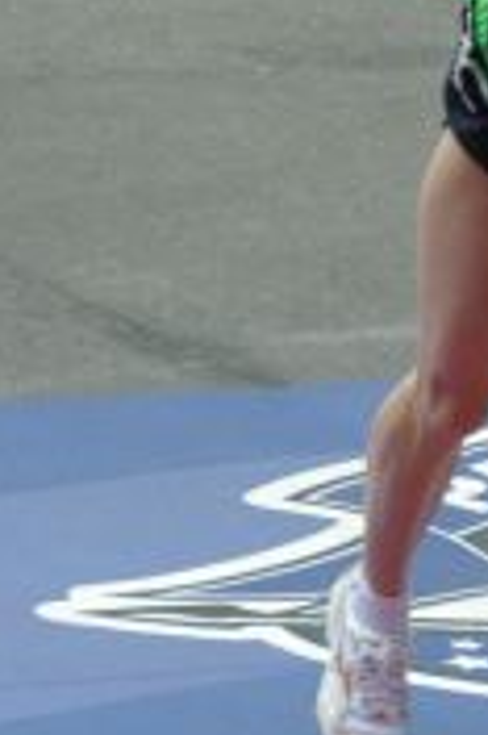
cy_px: -21
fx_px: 25607
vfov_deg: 1.6
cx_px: 540
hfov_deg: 1.1
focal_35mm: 1257
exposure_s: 1/400
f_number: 8
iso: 400
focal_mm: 230
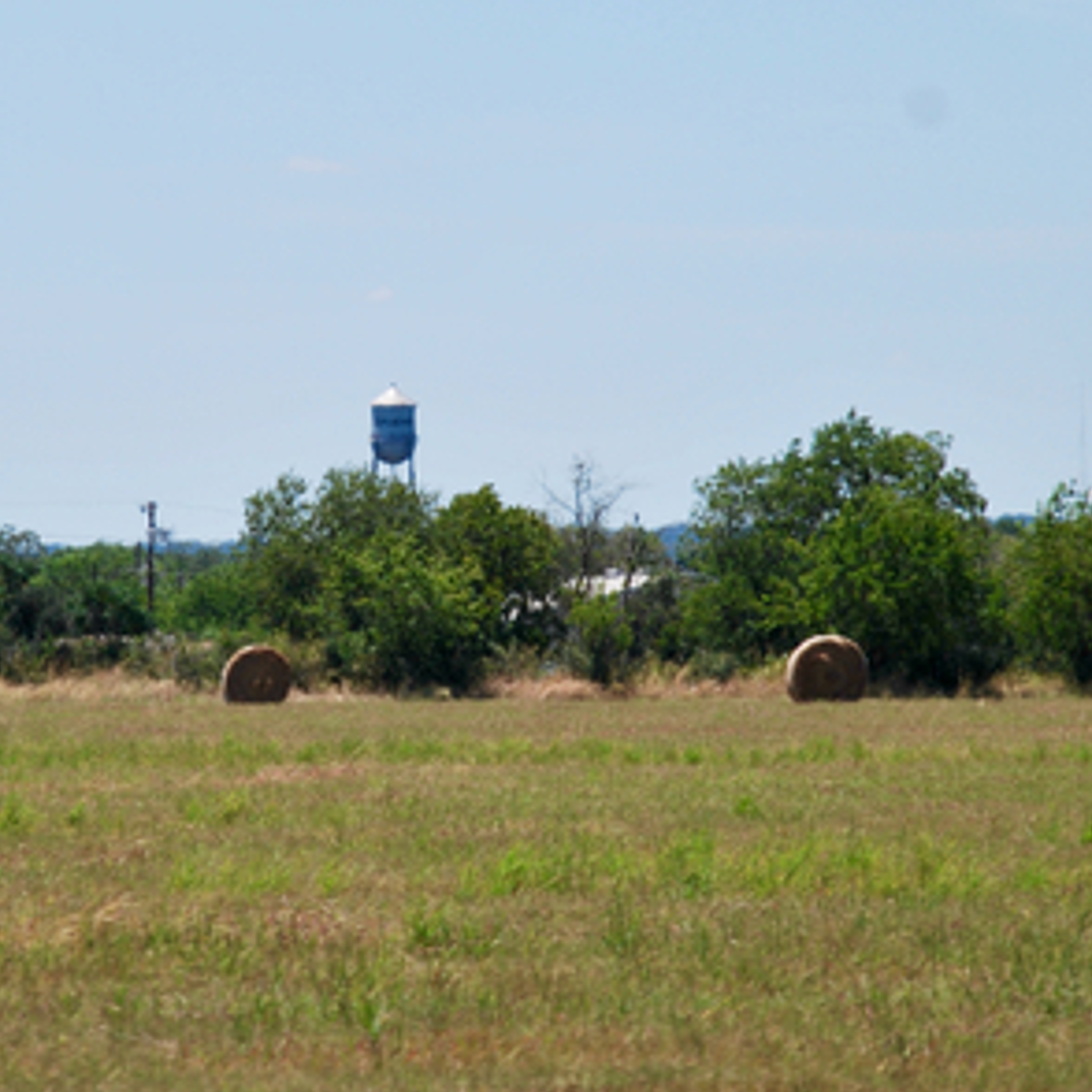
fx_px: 13381
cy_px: 409
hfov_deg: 4.7
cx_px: 375
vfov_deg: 4.7
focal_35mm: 375
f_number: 6
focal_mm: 135
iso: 200
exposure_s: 1/1000
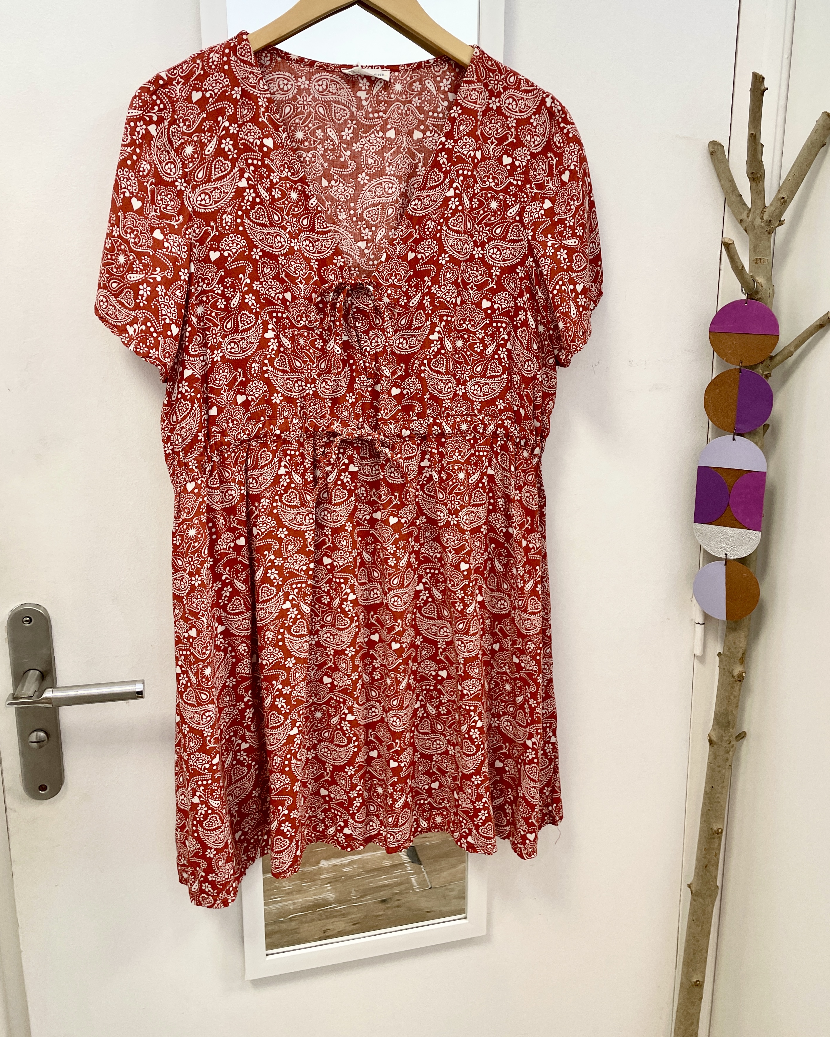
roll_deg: +0.8
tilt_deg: -11.6
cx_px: 427
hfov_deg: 50.0
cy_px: 447
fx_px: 890
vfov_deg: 60.2
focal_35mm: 29
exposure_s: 1/100
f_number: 1.6
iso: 100
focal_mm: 4.2
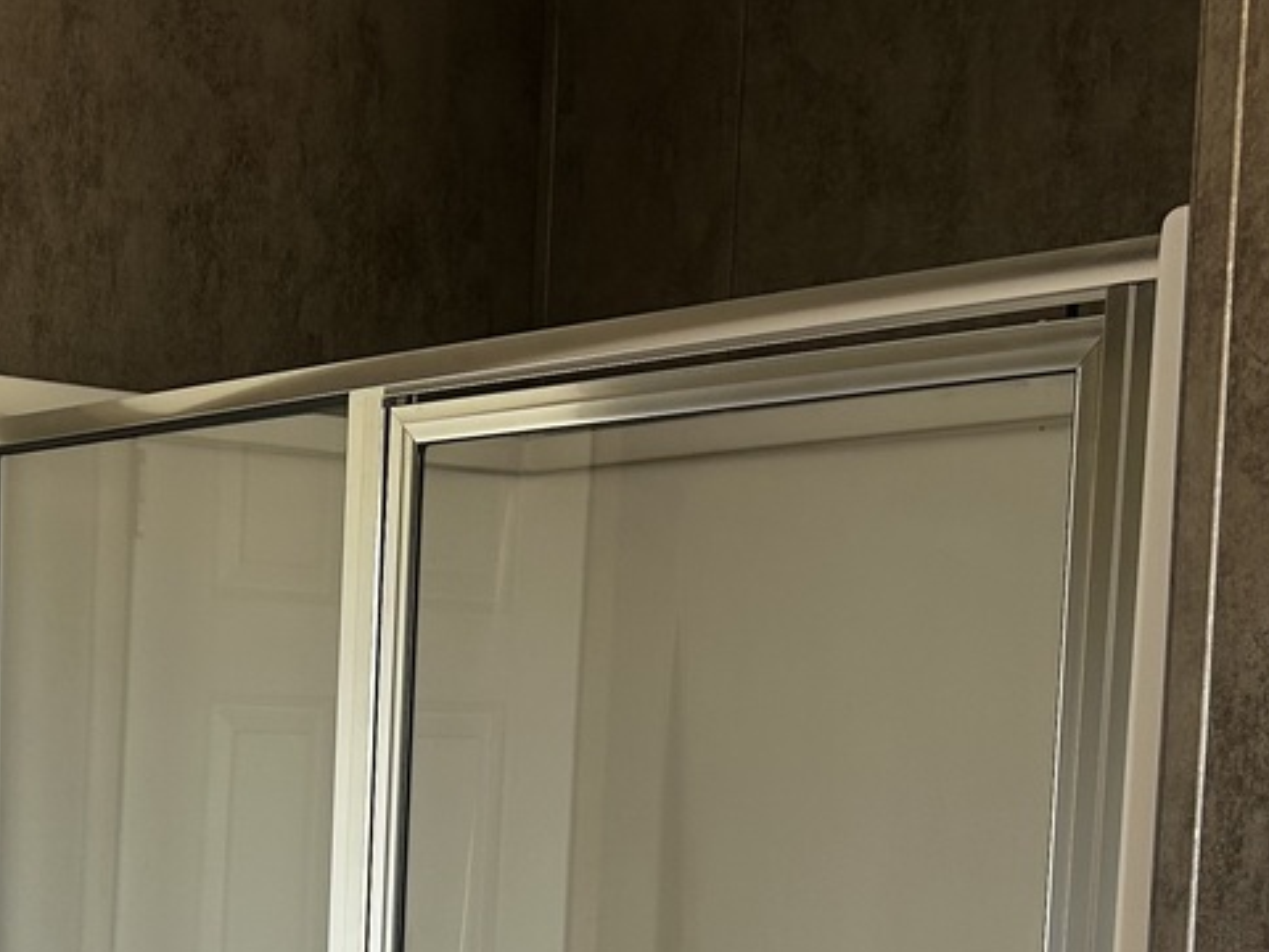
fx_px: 2859
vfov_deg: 18.2
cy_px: 1042
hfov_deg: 24.1
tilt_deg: -5.6
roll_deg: -0.8
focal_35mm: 78
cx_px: 40
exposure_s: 1/121
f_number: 1.5
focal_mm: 5.7
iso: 64
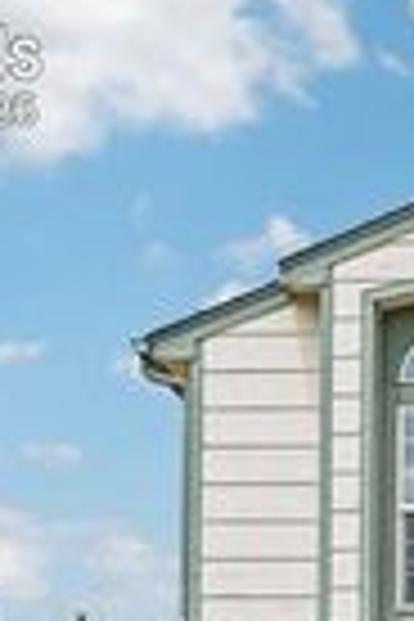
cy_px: 682
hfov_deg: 11.7
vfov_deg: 18.1
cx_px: 738
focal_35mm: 109
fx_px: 1880
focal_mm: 30
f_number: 10
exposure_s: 1/100
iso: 64
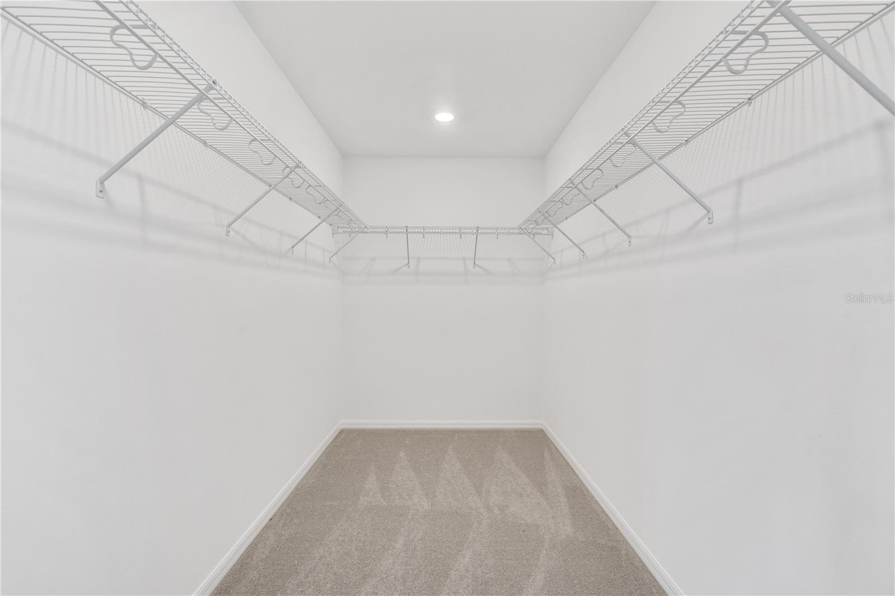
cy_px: 298
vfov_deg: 73.7
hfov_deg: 96.7
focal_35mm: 16
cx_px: 448
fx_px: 398
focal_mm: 16
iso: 100
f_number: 9
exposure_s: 1.3
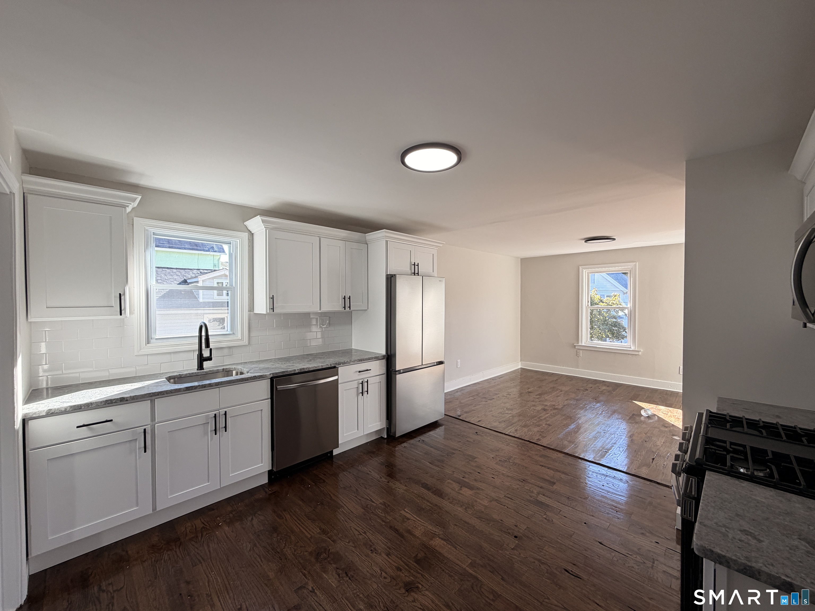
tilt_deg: -1.3
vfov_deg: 85.7
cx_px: 408
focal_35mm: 14
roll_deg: +0.4
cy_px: 306
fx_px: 330
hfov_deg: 102.1
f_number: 2.2
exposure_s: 1/120
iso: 80
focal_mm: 2.22
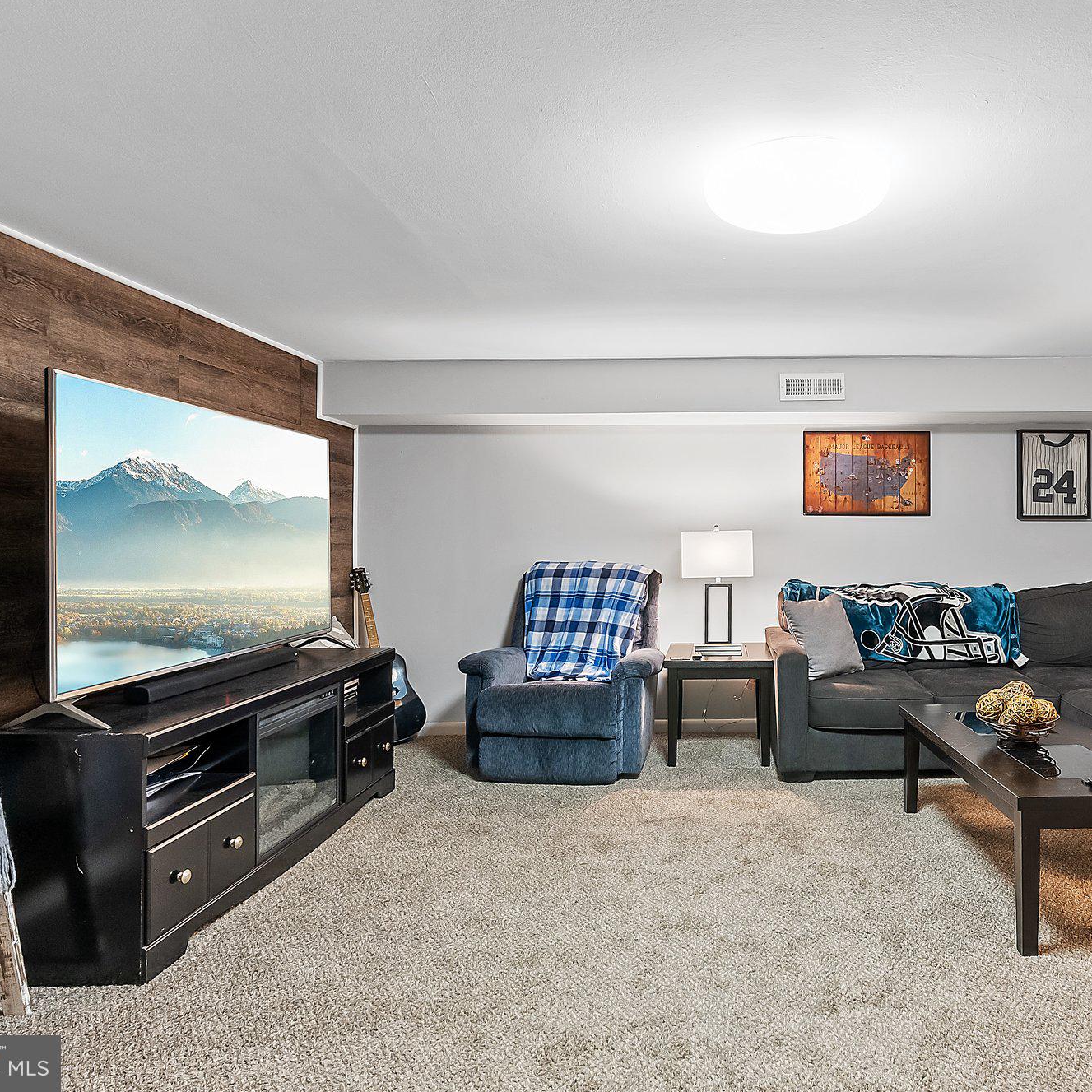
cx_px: 721
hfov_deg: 70.2
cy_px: 533
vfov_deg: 72.1
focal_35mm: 21
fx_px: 749
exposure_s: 1.6
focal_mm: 16
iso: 160
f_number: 11
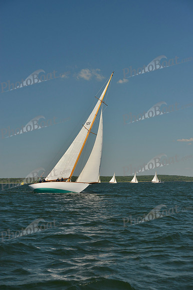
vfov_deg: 28.8
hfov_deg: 19.5
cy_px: 145
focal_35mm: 70
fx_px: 563
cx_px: 96
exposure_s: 1/800
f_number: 7.1
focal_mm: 70
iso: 280
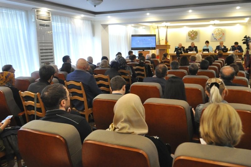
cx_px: 126
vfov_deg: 43.6
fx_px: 209
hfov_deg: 61.9
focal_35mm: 30
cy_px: 84
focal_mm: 20
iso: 2000
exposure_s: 1/100
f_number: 5
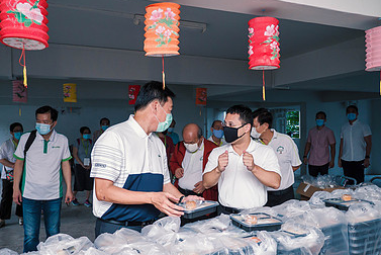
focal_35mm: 32
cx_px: 204
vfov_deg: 41.1
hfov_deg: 58.6
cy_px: 142
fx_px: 339
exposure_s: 1/125
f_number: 1.8
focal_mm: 10
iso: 640
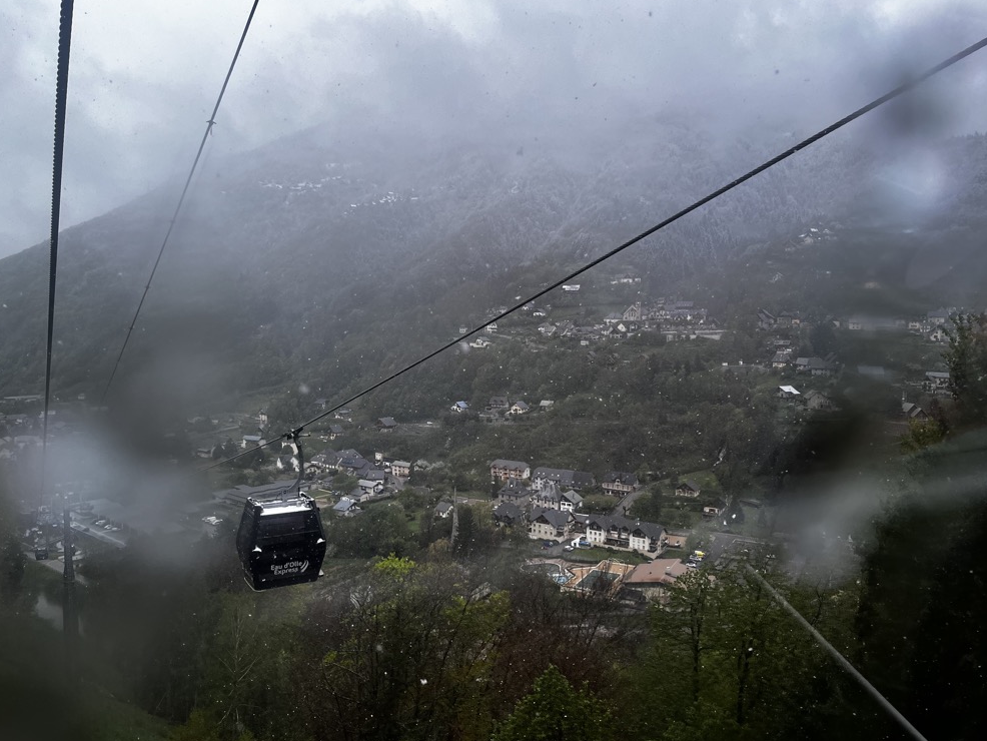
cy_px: 378
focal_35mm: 27
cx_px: 484
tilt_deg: -5.4
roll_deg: -0.2
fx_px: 770
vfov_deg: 51.4
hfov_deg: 65.3
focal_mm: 5.1
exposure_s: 1/928
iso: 50
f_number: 1.6
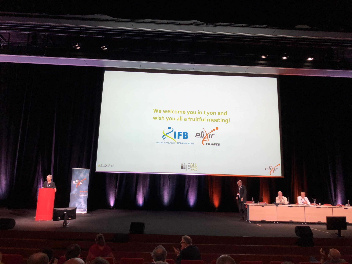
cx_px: 176
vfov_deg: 49.7
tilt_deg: +10.4
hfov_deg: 63.4
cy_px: 132
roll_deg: -2.0
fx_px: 285
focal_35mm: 28
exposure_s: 1/17
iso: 40
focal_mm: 3.99
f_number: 1.8
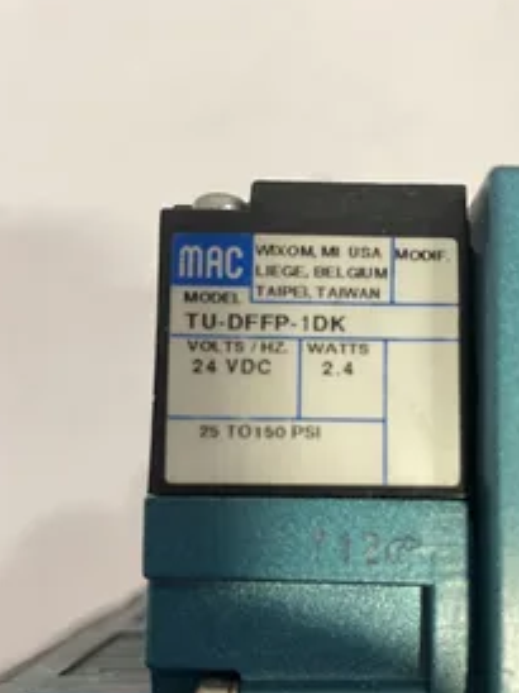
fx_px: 761
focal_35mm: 38
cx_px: 327
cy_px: 425
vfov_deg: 48.6
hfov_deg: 37.4
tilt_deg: -80.2
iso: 160
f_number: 1.6
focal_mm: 4.2
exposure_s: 1/60
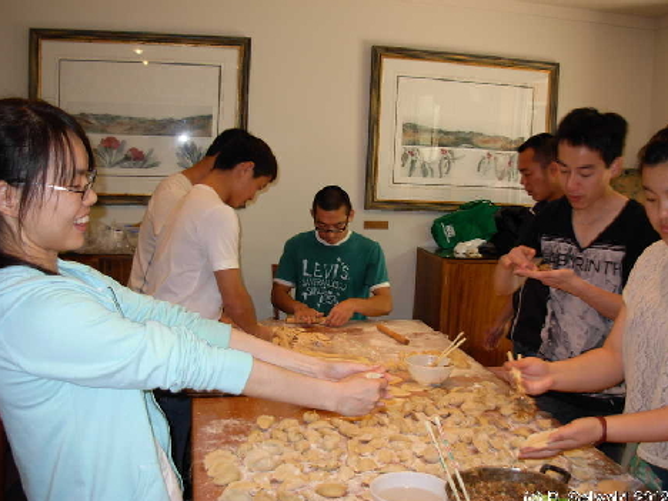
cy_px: 251
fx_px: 753
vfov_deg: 36.8
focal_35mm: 39
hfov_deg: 47.9
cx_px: 328
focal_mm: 6.3
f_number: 2.9
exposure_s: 1/22.6
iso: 79
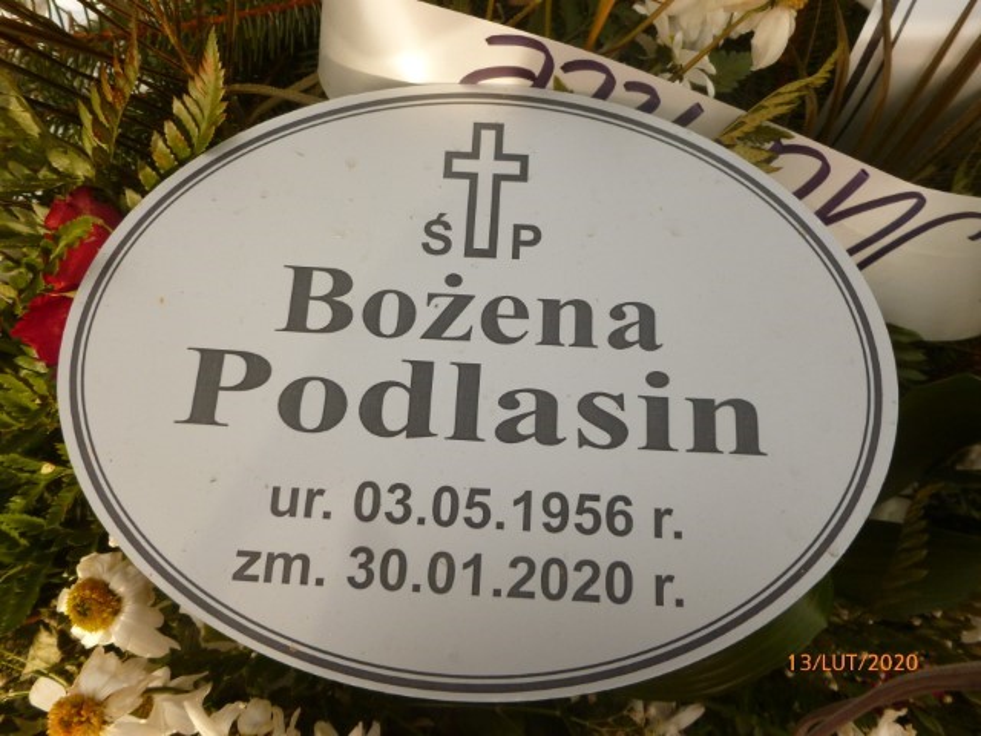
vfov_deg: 49.7
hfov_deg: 63.4
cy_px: 368
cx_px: 490
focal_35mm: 28
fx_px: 794
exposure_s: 1/640
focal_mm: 5
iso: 200
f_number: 3.3
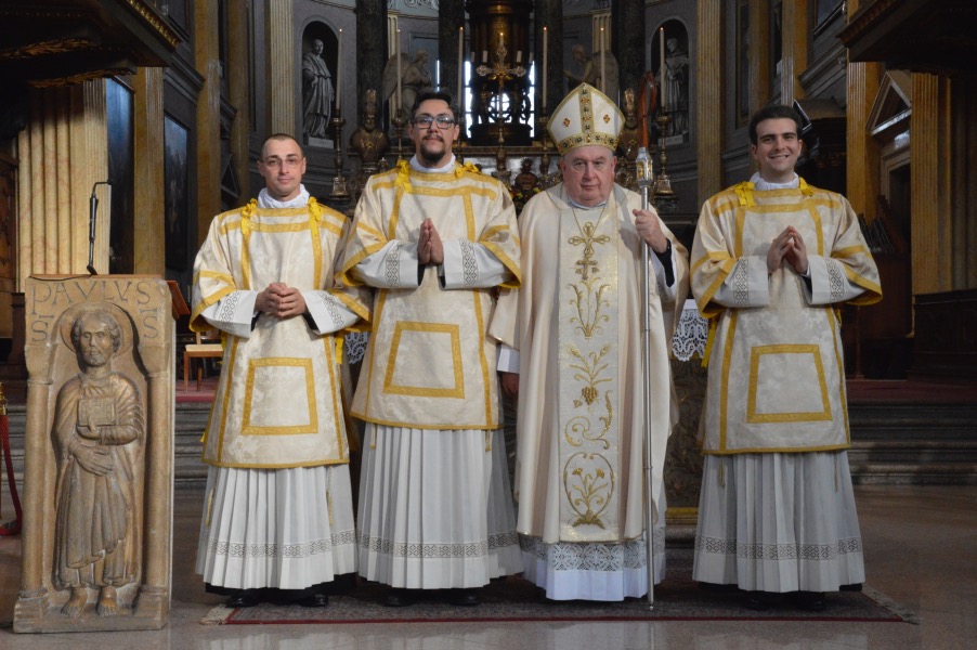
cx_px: 488
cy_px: 325
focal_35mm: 57
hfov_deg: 35.1
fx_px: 1546
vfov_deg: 23.7
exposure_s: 1/30
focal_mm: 38
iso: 3200
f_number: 18
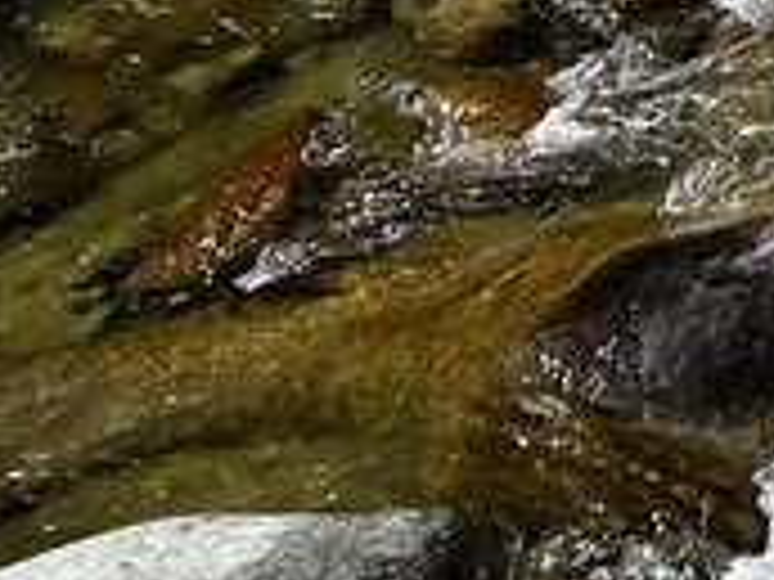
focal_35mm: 181
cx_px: 2660
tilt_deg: -19.7
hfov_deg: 8.3
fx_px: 4047
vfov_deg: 7.2
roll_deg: +0.0
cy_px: -1227
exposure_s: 1/4115
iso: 50
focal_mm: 5.7
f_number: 1.5
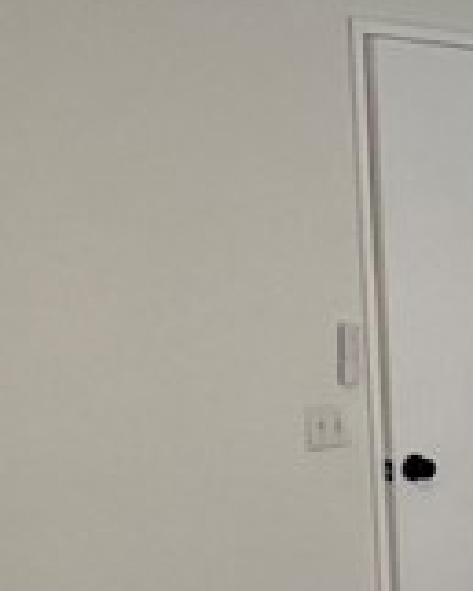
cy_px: 385
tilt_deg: -2.4
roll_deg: +0.5
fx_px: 1521
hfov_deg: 12.9
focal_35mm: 87
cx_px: 1173
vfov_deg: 21.9
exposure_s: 1/62
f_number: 2.2
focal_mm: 2.22
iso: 100
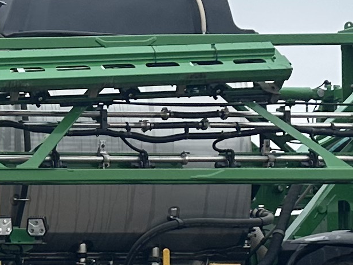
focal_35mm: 157
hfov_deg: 11.8
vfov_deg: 9.4
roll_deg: -0.9
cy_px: 200
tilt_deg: +1.7
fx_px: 1601
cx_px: -233
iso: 80
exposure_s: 1/1029
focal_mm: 6.86
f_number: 1.78
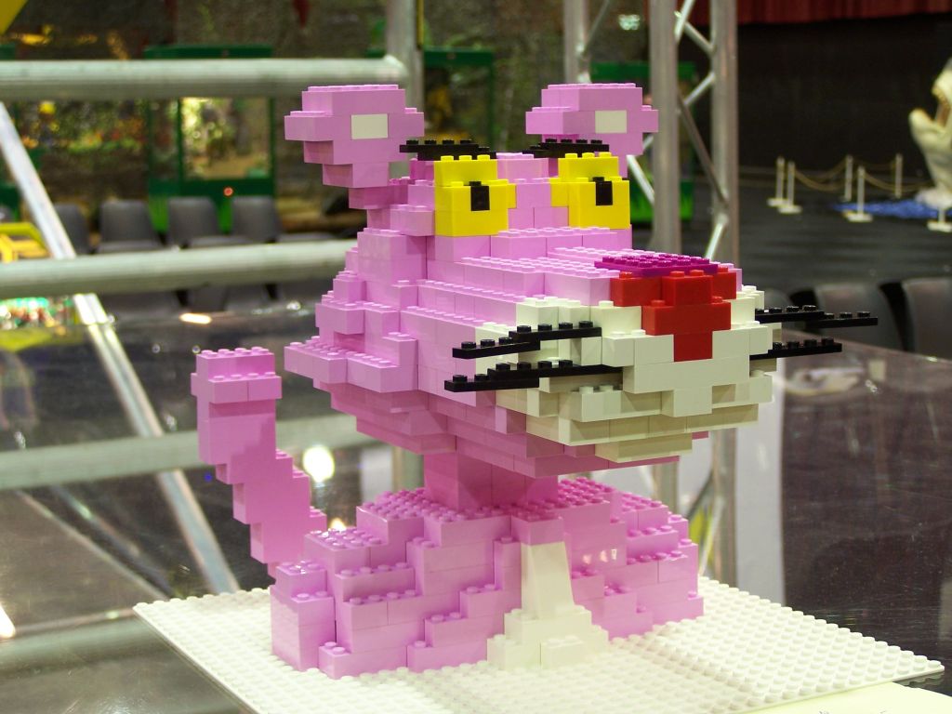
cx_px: 476
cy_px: 357
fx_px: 1760
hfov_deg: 30.3
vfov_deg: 22.9
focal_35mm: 64
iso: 80
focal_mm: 10.7
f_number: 3.2
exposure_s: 1/3
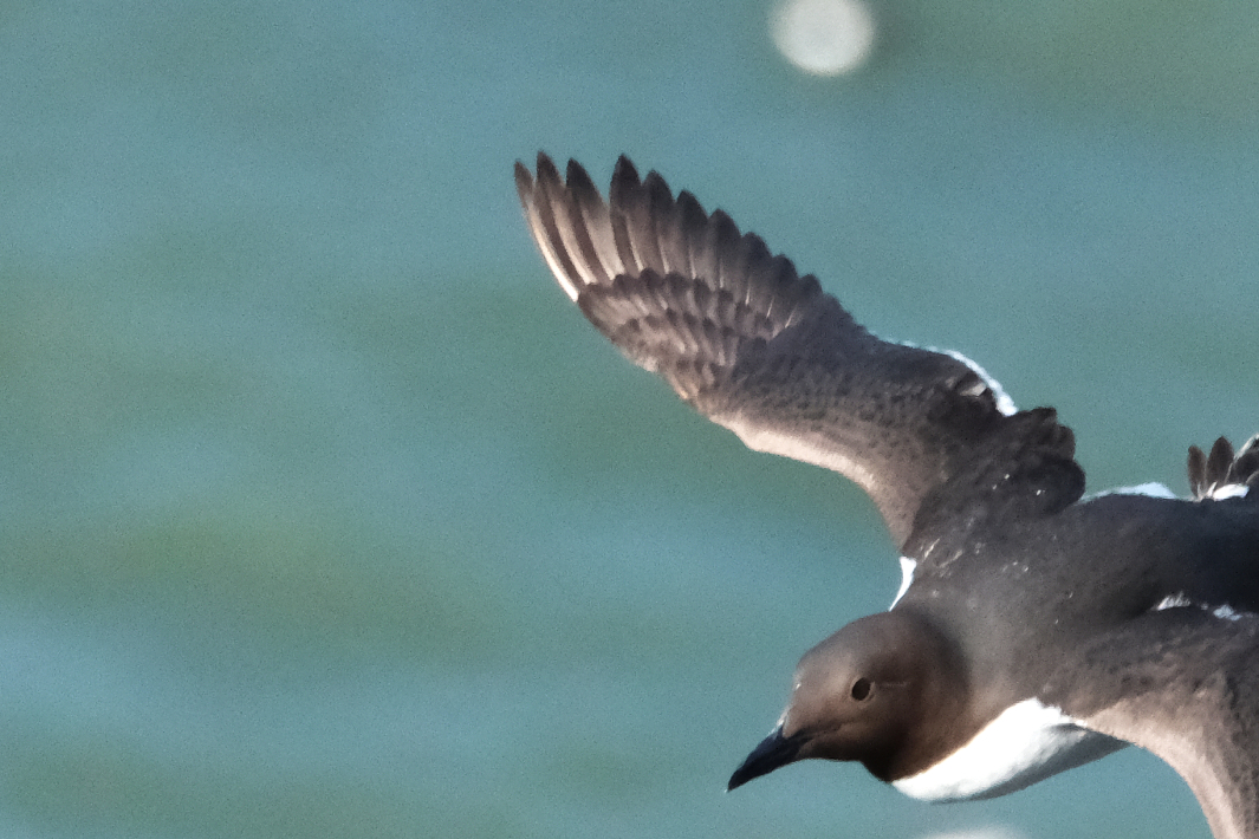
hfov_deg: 2.1
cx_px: 1090
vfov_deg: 1.4
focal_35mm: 1001
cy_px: 655
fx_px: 35004
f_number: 7.1
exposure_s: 1/4000
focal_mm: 316.2
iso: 2000
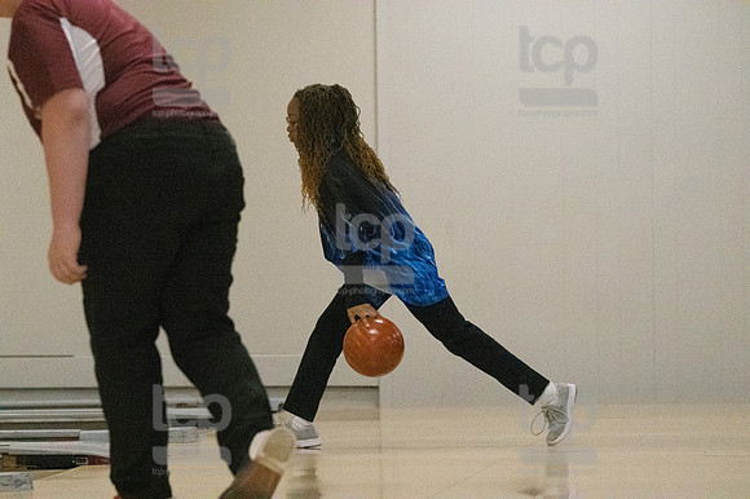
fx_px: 4830
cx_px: 375
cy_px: 250
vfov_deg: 5.9
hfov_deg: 8.9
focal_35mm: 232
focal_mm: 155
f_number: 4
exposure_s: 1/1250
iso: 10000
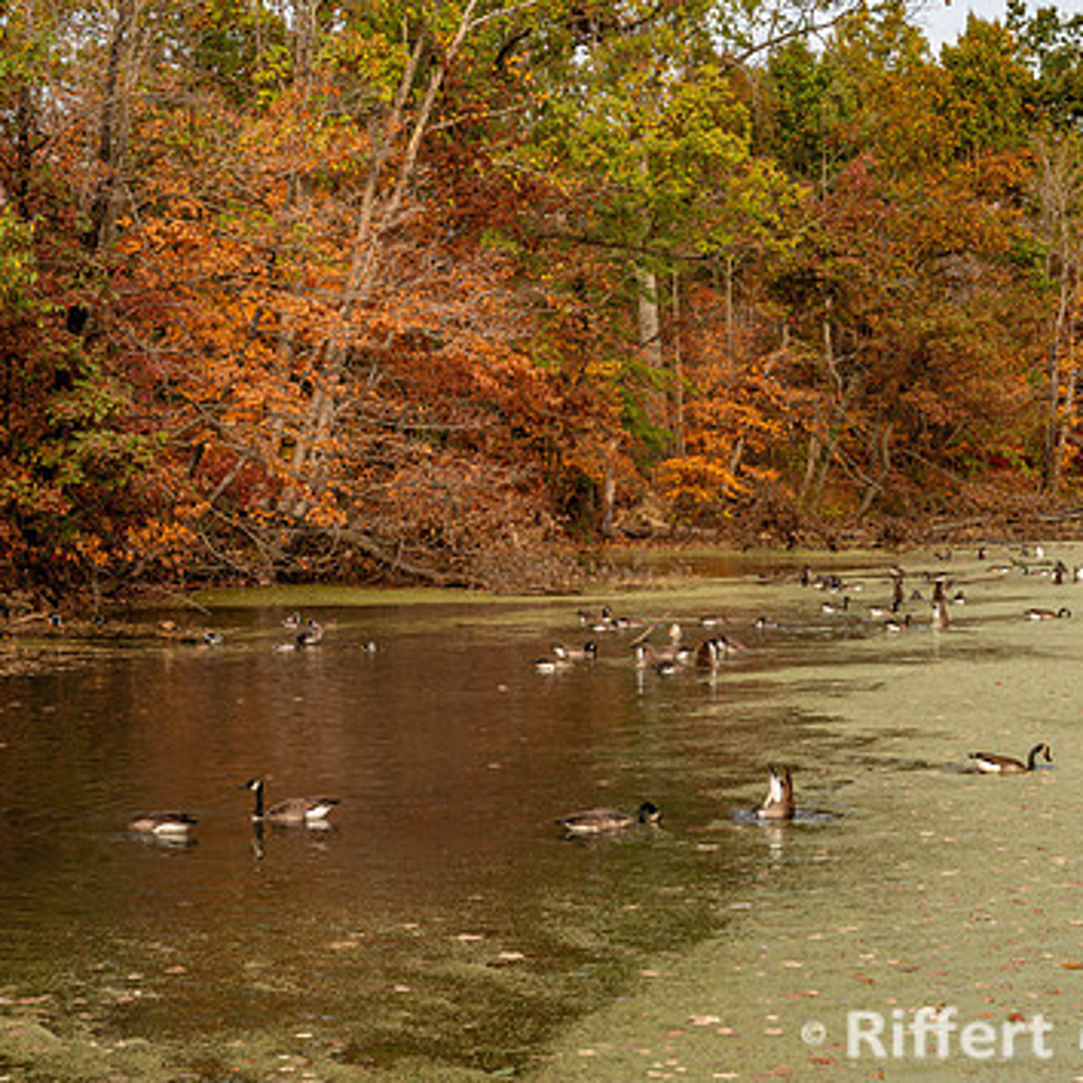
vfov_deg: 24.3
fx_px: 2513
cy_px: 620
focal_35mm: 71
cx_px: 582
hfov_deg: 24.3
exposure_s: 1/400
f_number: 9
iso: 400
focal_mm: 48
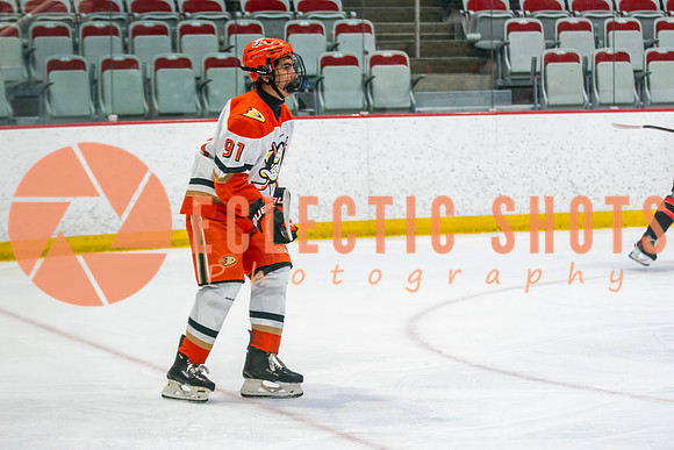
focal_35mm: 133
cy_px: 225
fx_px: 2491
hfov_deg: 15.4
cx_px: 233
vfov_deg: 10.3
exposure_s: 1/640
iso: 1000
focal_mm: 88
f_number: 2.8
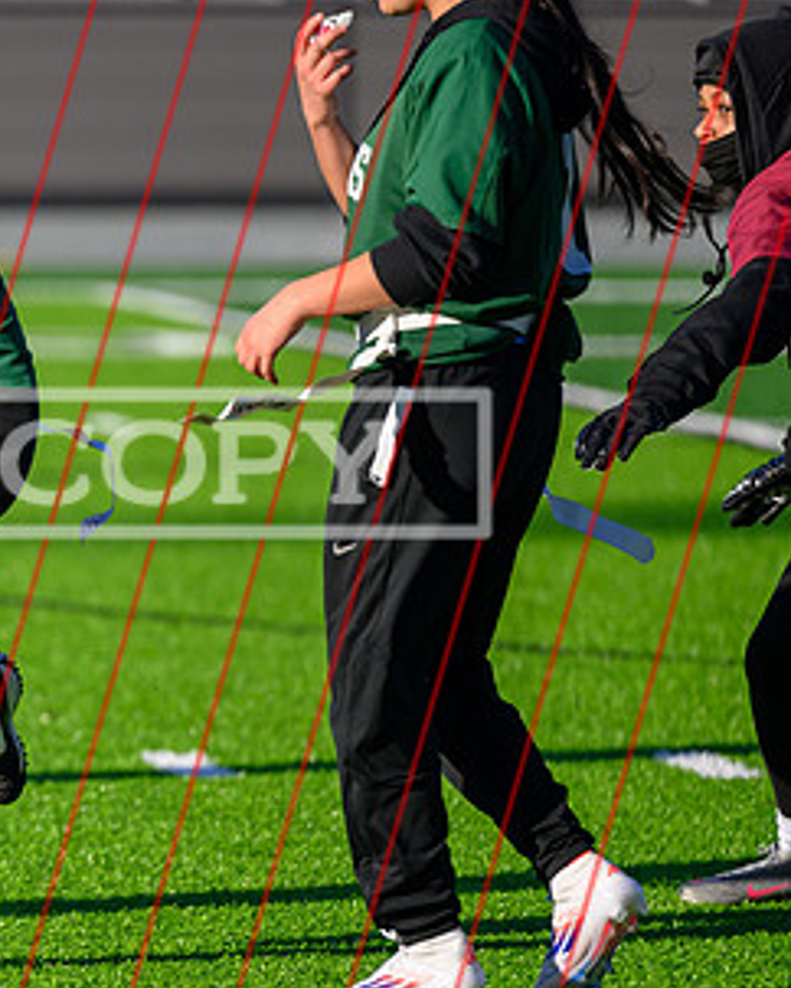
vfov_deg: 4.4
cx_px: -233
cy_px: 607
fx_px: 12892
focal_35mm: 441
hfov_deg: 3.5
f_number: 2.8
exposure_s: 1/1250
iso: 125
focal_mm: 200
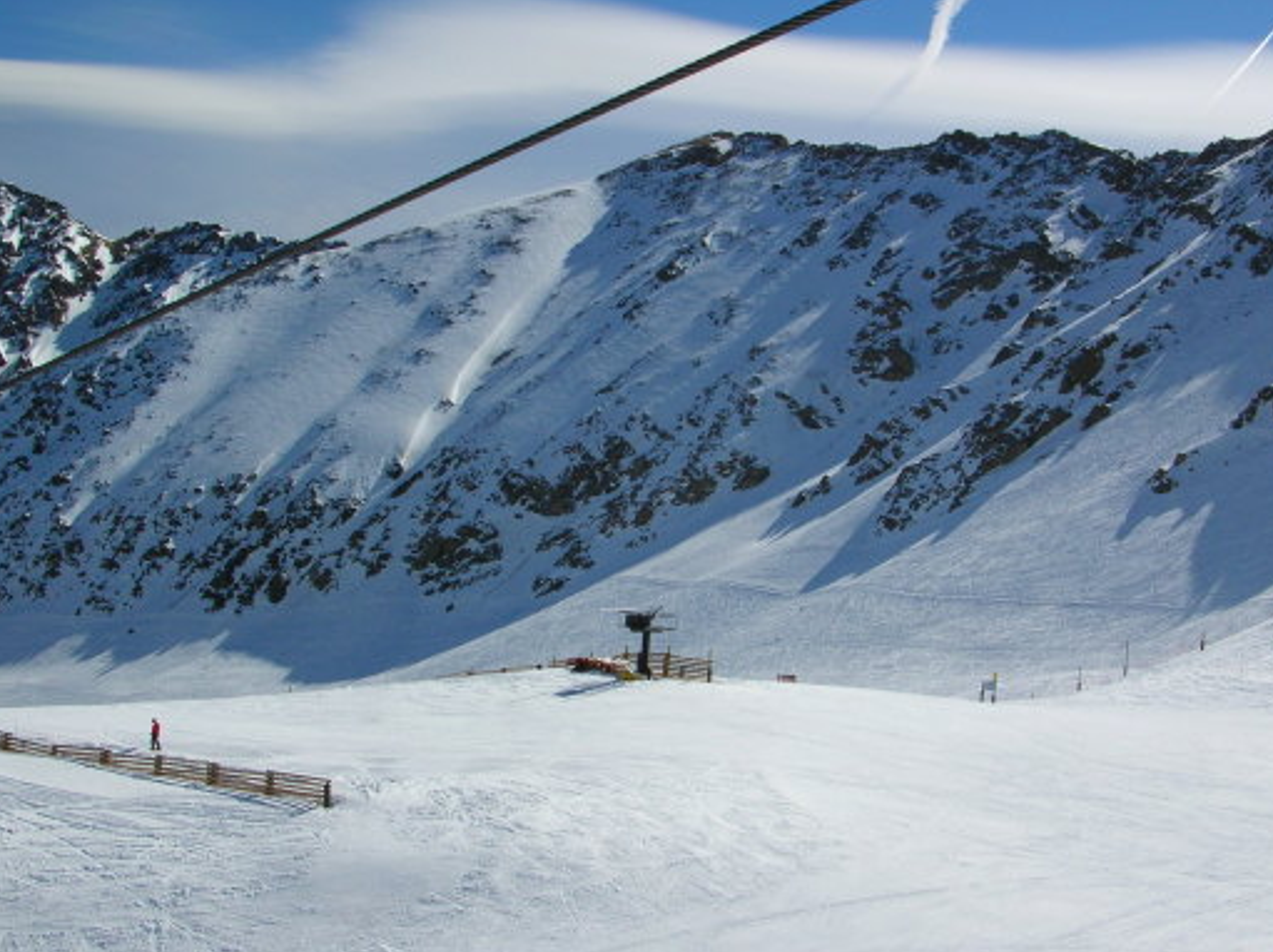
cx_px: 740
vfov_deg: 30.8
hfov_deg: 40.4
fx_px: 1726
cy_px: 475
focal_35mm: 47
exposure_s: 1/693
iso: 50
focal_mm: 6.6
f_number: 5.9
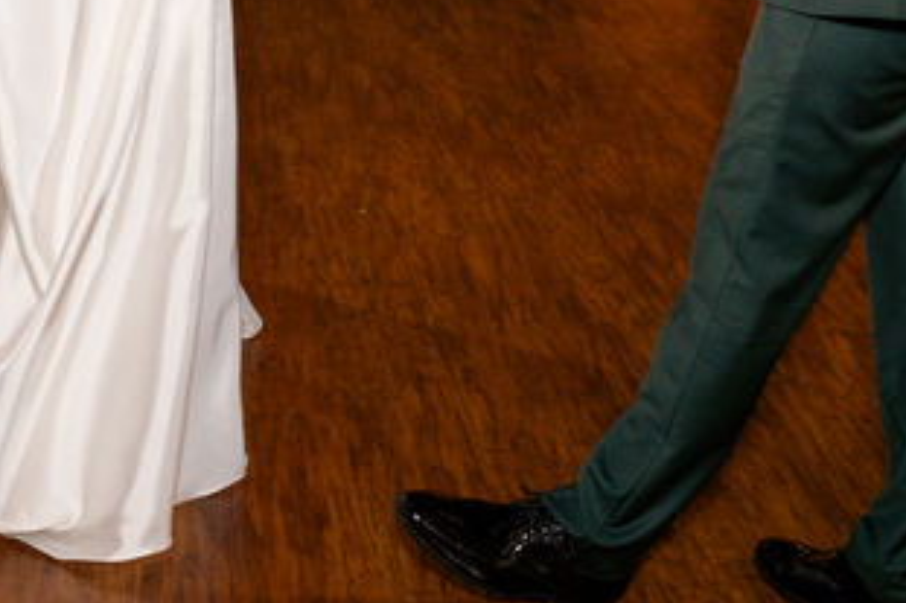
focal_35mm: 79
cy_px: -100
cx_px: 137
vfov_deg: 16.6
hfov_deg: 25.1
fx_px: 1987
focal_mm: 24
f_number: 5.6
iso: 400
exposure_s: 1/40
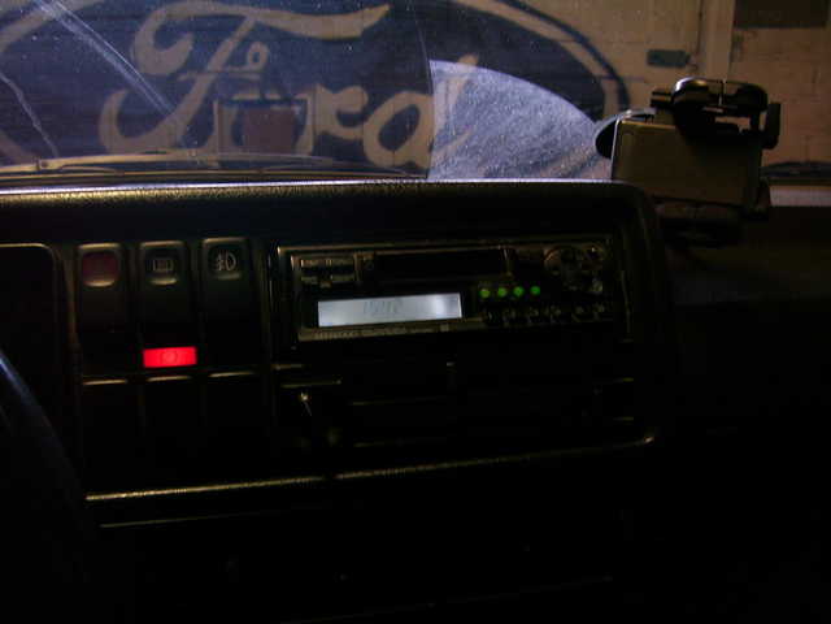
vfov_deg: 41.8
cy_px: 312
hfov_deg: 54.0
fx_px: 816
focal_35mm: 34
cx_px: 416
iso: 160
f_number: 2.7
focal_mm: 5.6
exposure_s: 1/8
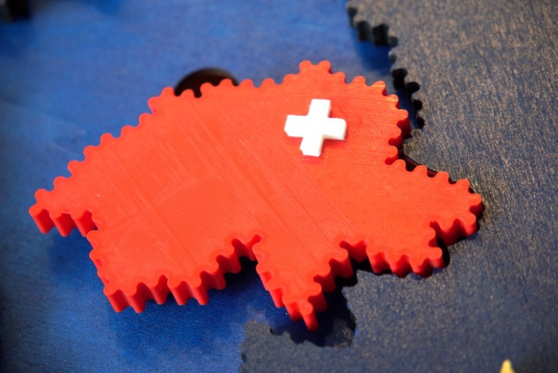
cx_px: 279
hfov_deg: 19.4
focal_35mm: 105
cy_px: 186
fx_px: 1628
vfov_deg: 13.1
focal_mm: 70
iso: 100
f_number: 4
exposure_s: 1/10
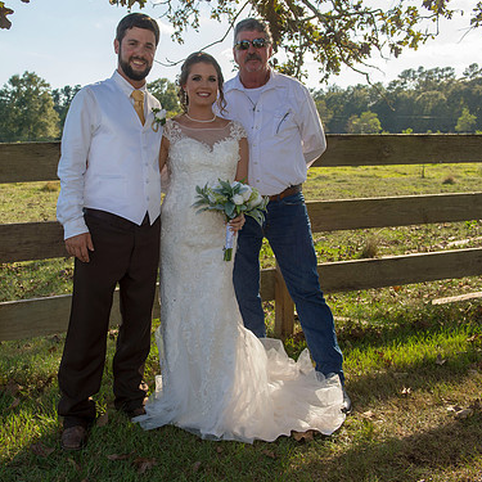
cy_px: 238
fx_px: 662
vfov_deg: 40.0
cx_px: 174
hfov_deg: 39.7
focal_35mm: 42
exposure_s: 1/400
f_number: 6.3
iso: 200
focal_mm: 32
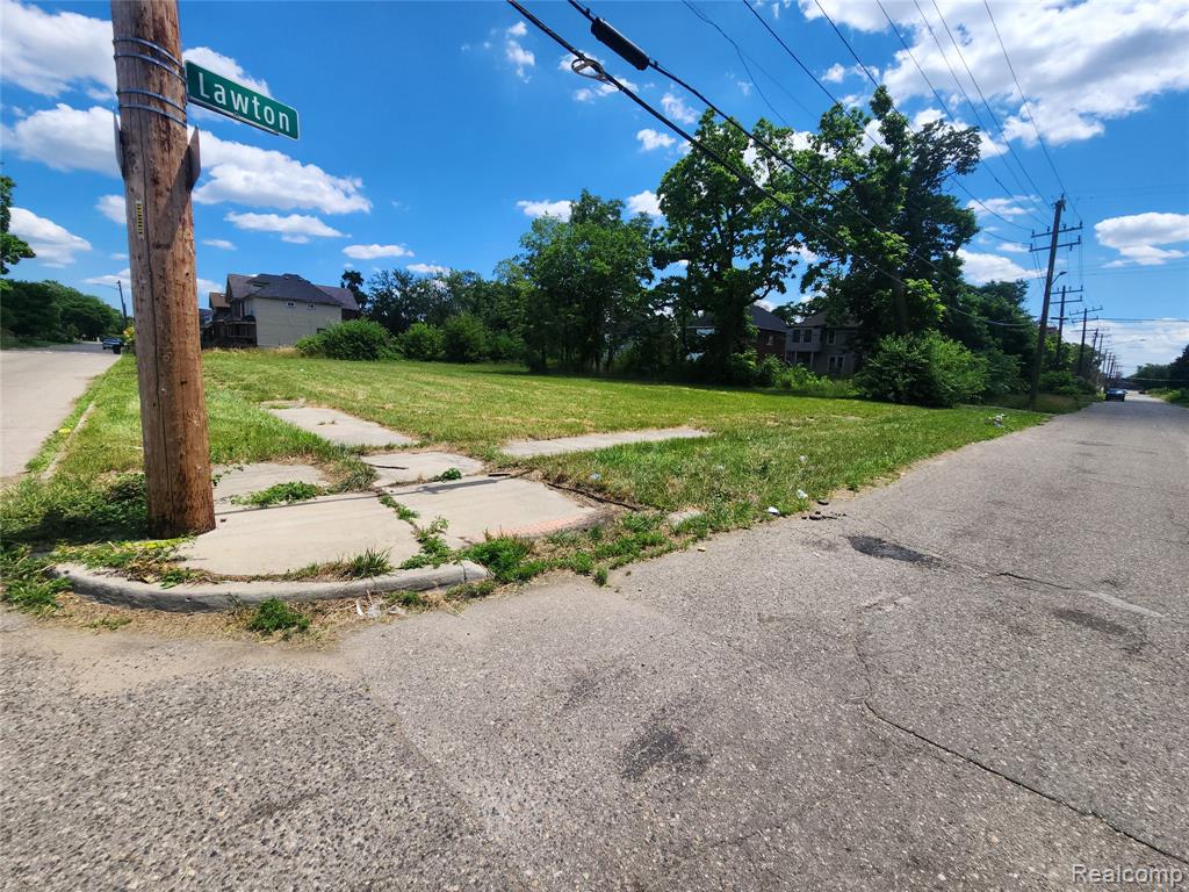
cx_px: 594
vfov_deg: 89.9
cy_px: 446
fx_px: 447
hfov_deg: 106.2
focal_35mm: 13
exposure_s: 1/2252
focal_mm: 2.2
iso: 50
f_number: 2.2
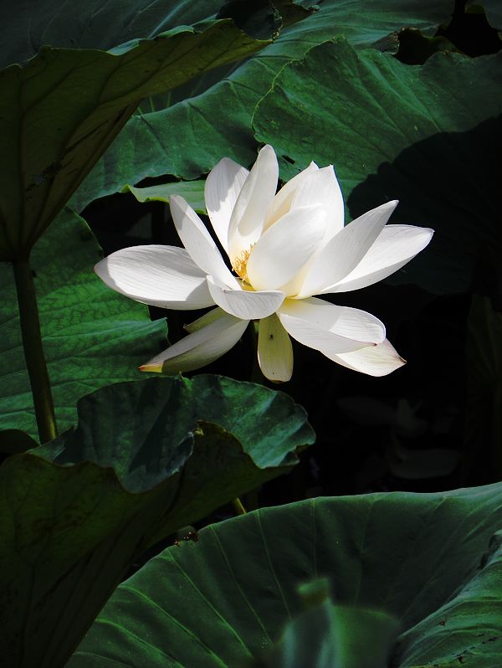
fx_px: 5830
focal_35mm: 302
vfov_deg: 6.6
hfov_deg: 4.9
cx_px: 251
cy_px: 334
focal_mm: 53.7
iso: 64
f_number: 5
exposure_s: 1/500
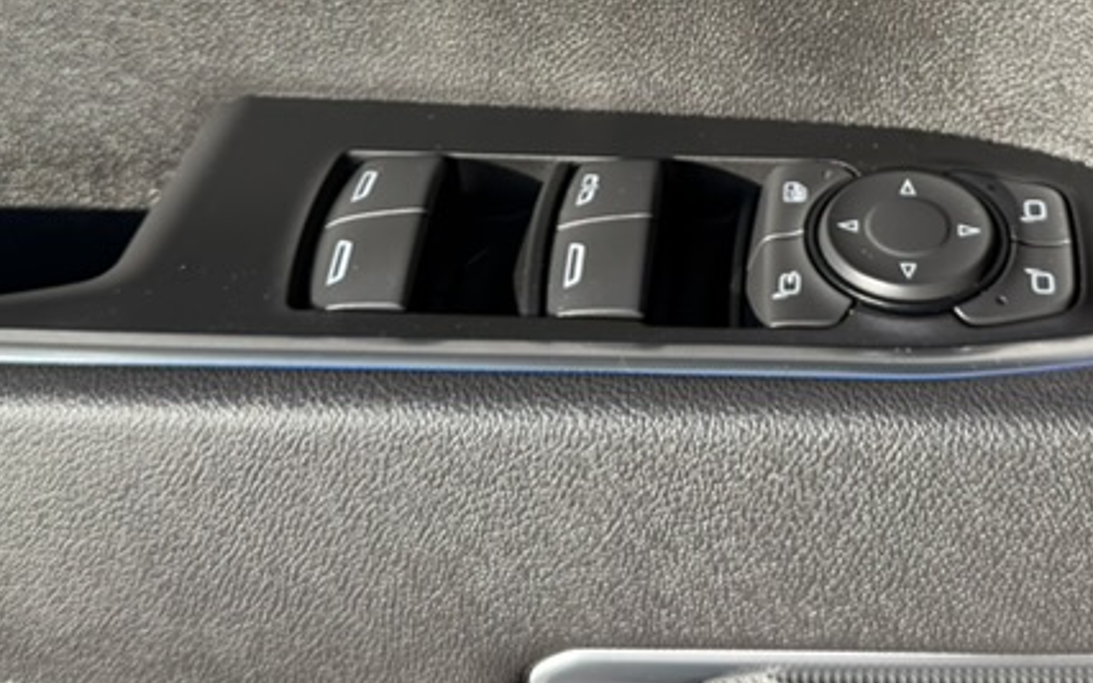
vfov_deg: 20.2
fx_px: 1817
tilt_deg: -36.0
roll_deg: +0.8
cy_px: -84
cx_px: 694
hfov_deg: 33.3
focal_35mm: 61
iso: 80
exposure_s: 1/955
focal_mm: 6.76
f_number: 1.78
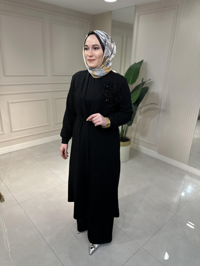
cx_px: 100
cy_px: 133
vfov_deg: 71.6
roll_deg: -2.8
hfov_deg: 56.8
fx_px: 185
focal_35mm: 24
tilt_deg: -19.6
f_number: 1.78
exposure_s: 1/471
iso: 80
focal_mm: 6.86
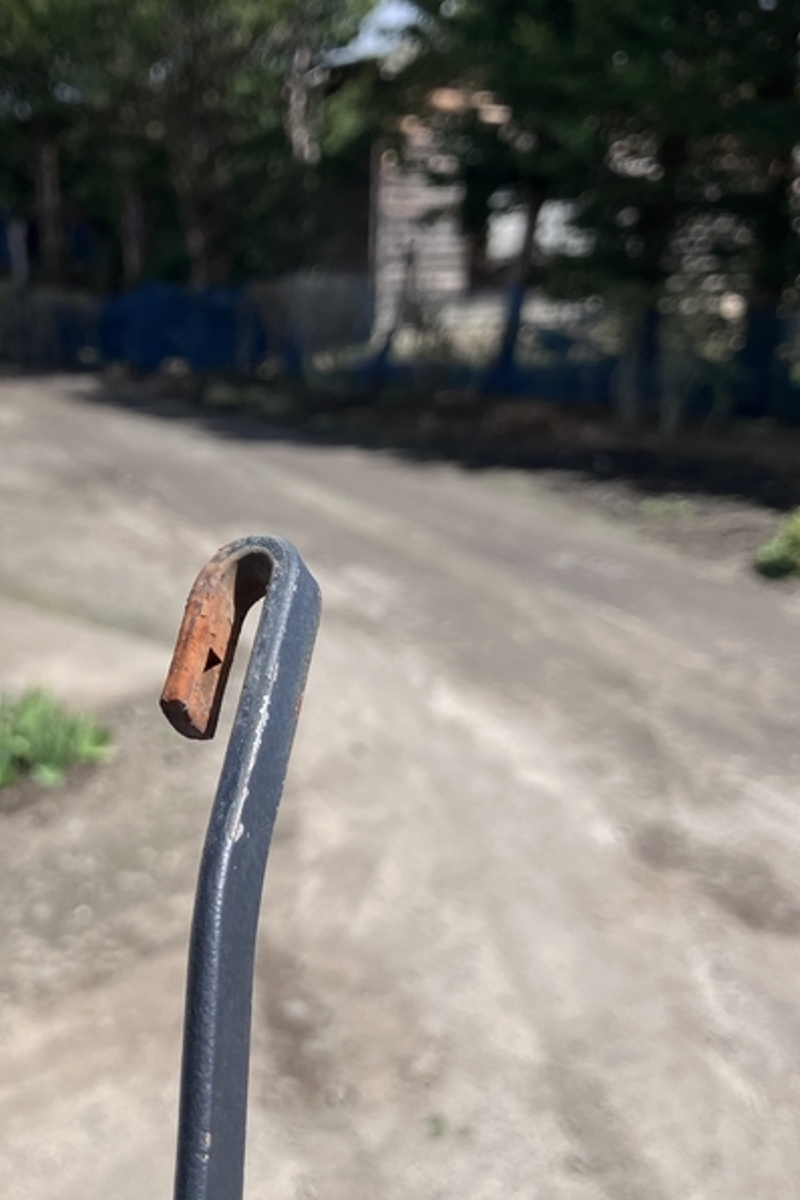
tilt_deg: -14.1
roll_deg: +1.6
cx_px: 173
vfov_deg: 49.6
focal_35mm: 39
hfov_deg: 33.3
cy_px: 599
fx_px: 1300
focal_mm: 3.99
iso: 32
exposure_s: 1/1567
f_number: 1.8
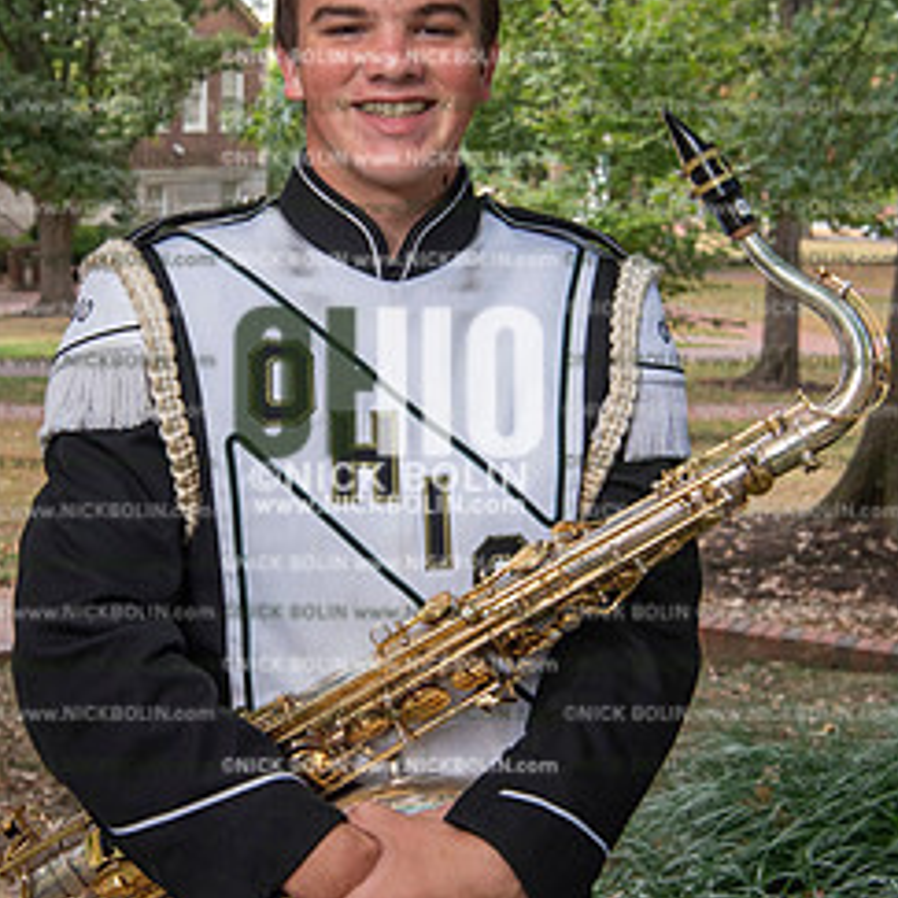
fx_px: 1937
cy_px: 410
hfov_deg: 26.1
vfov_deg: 26.1
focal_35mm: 66
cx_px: 388
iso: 500
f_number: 8
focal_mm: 42
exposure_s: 1/100
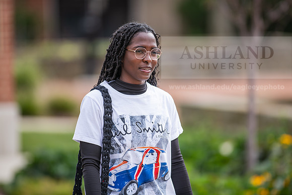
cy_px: 98
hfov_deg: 6.9
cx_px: 146
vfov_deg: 4.6
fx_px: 2434
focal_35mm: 300
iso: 100
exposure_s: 1/640
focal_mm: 300
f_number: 3.2
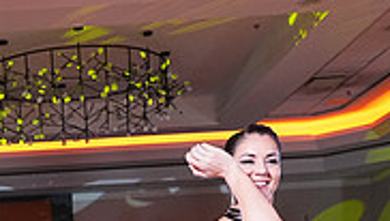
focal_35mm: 90
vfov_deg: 12.6
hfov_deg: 22.2
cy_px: 362
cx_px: -51
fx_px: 932
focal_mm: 27
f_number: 4.5
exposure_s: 1/400
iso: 5000
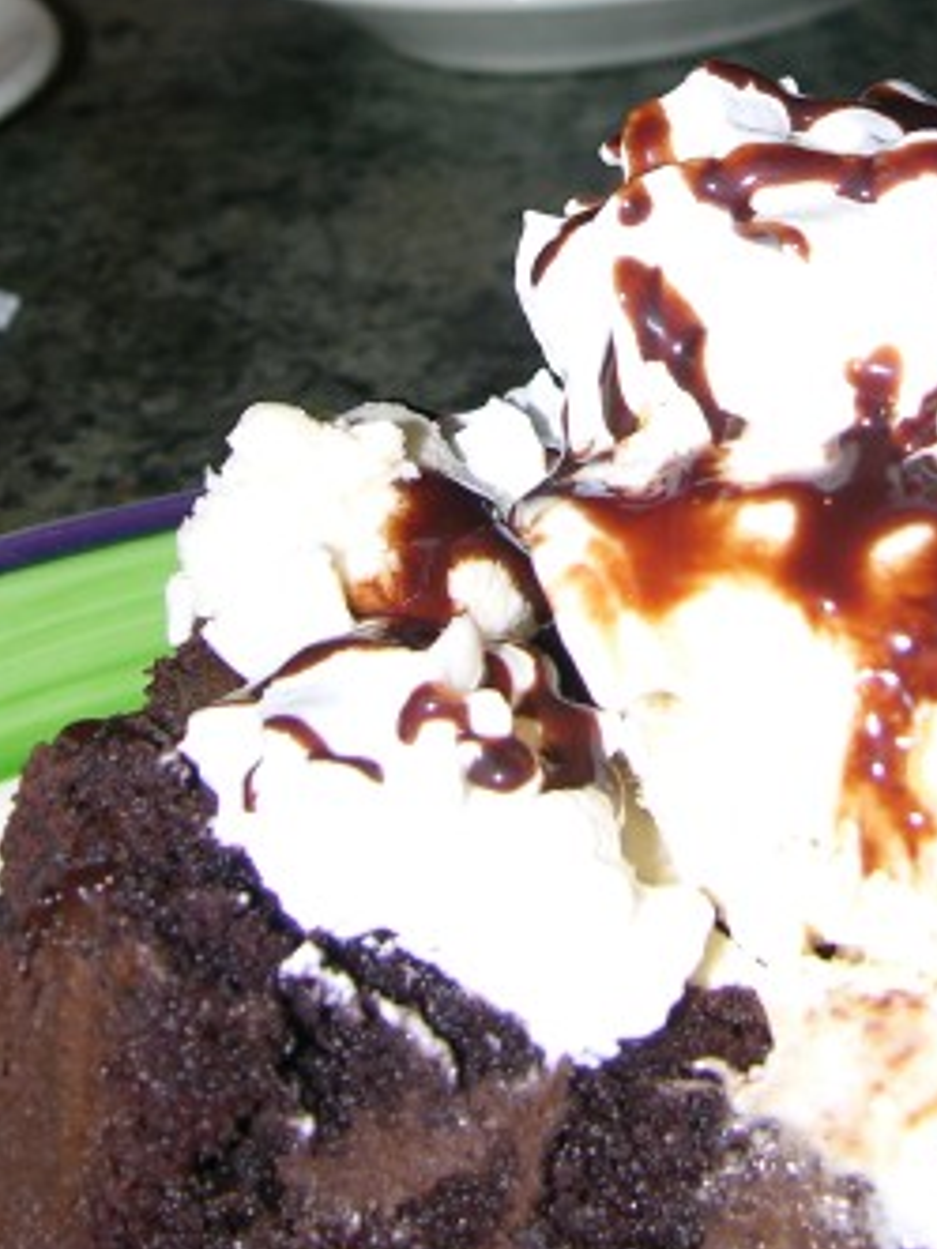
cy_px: 83
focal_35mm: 81
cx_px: 779
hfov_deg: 18.0
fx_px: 2923
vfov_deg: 23.4
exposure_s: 1/60.1
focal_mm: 8.9
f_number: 2.8
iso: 50
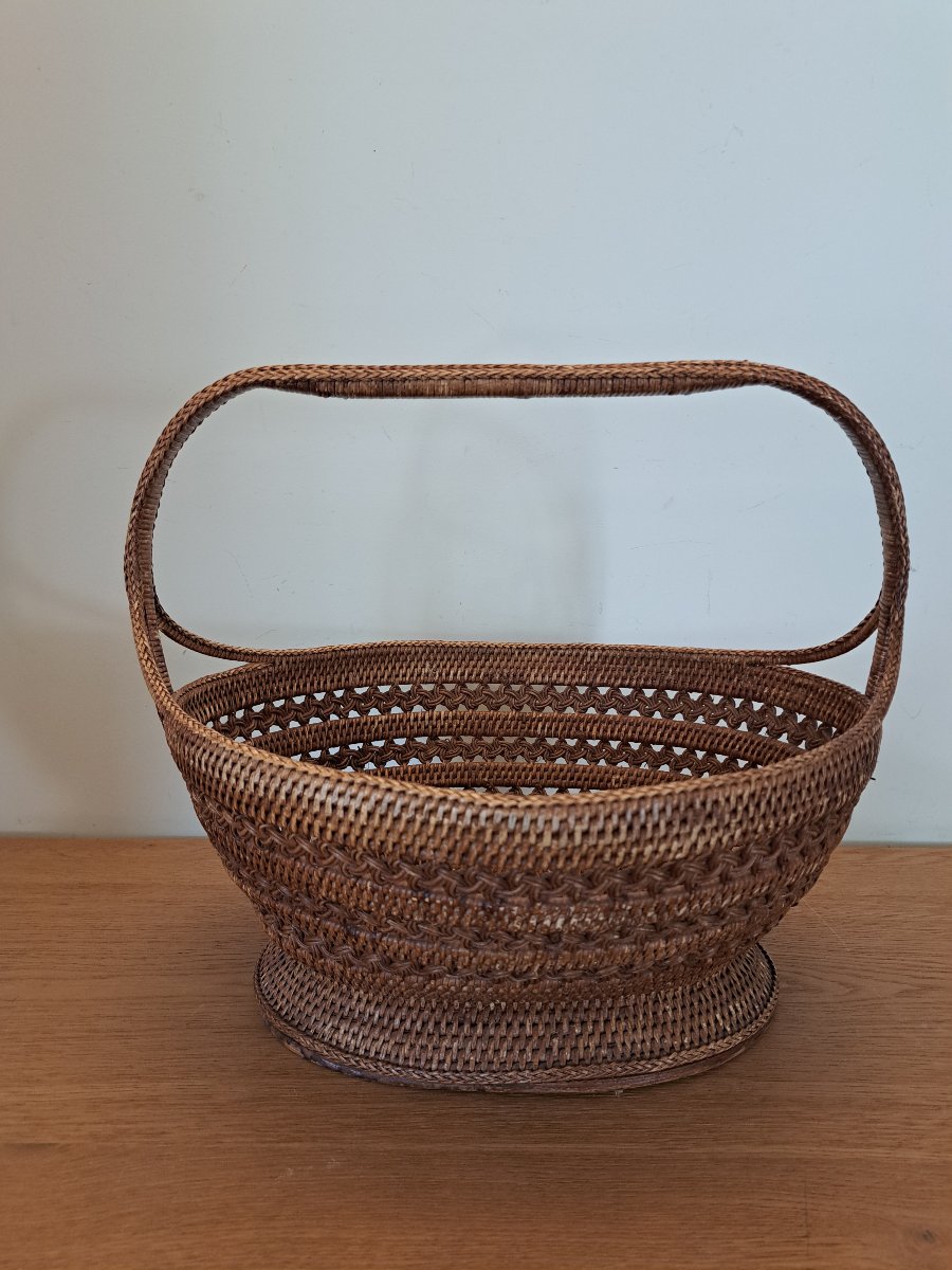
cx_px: 476
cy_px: 635
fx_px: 880
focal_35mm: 24
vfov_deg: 71.6
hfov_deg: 56.8
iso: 160
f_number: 1.8
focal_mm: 5.23
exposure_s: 1/50
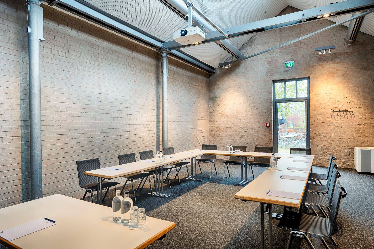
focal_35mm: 22
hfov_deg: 78.6
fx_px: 229
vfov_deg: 57.2
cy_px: 124
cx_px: 187
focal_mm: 22
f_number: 8
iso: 100
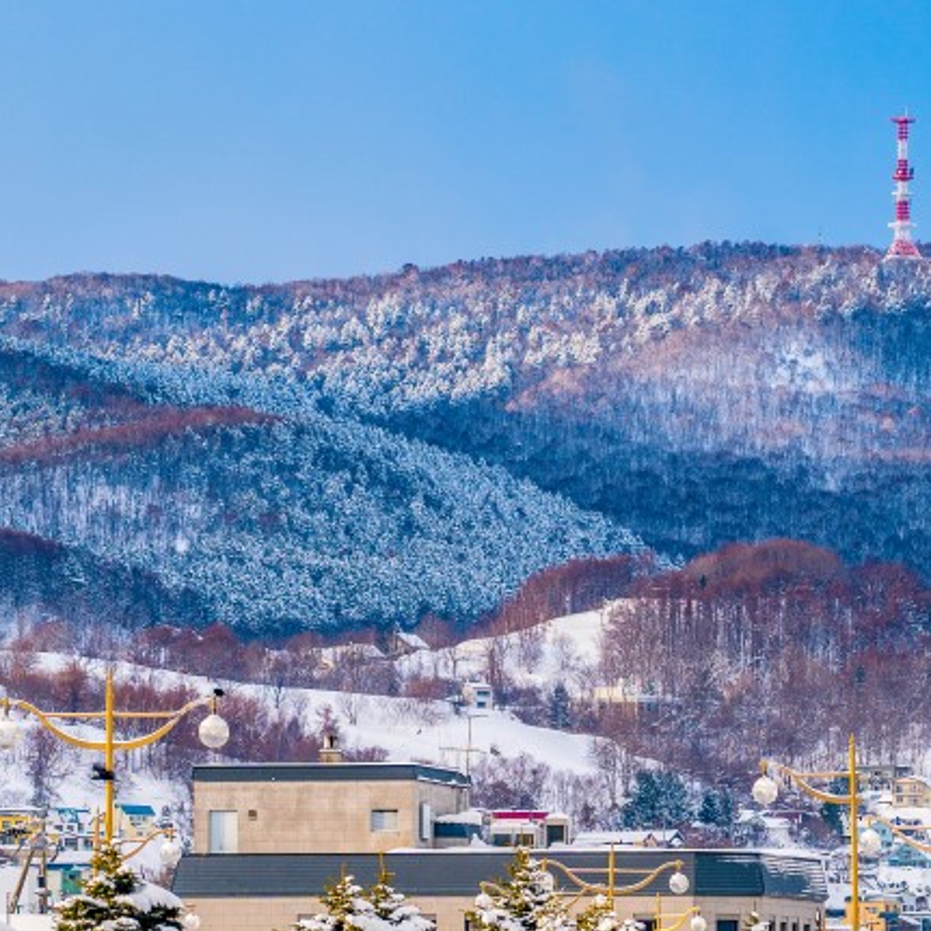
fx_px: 8429
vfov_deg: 6.3
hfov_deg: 6.3
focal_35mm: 277
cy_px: 812
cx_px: 698
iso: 100
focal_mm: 122
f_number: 6.3
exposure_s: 1/200
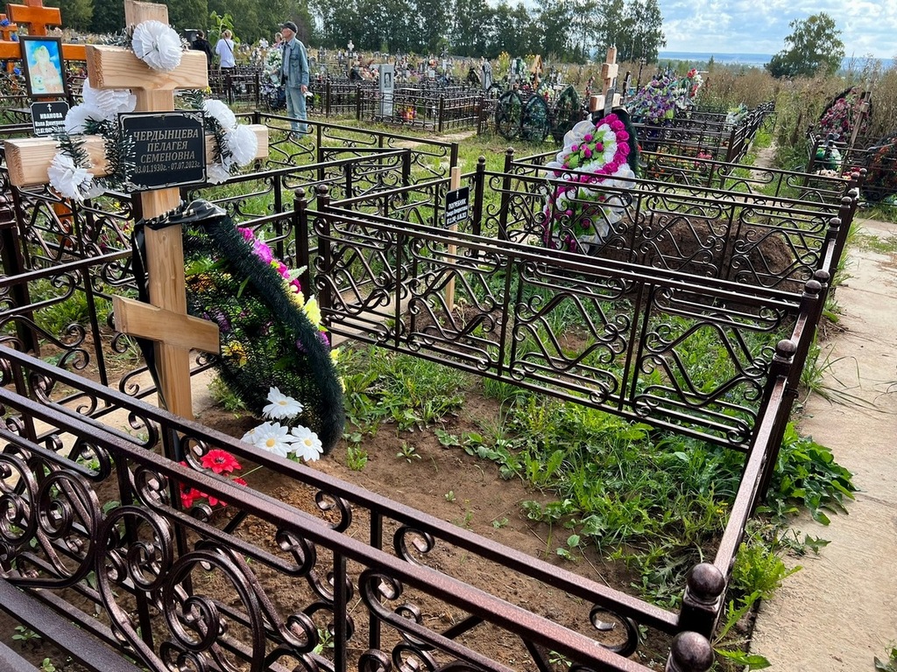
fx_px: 674
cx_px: 448
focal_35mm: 26
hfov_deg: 67.3
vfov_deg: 53.1
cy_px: 336
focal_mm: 5.7
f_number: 1.5
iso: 50
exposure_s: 1/1029
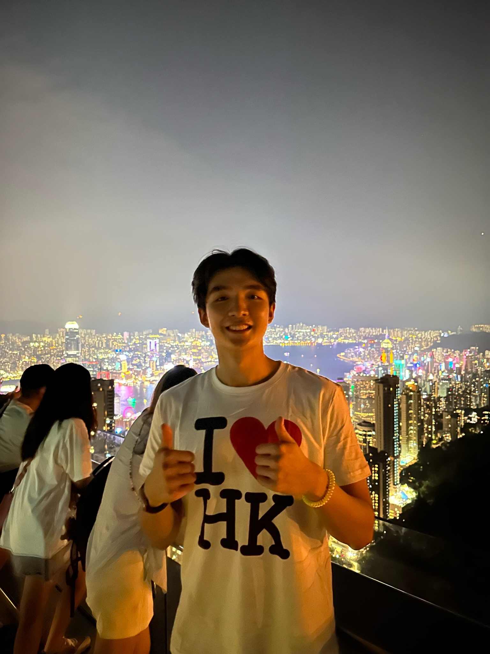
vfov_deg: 71.6
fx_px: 453
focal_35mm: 24
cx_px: 245
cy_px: 327
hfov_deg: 56.8
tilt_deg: -2.1
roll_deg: +0.9
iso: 4000
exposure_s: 1/14
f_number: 1.78
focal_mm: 6.86
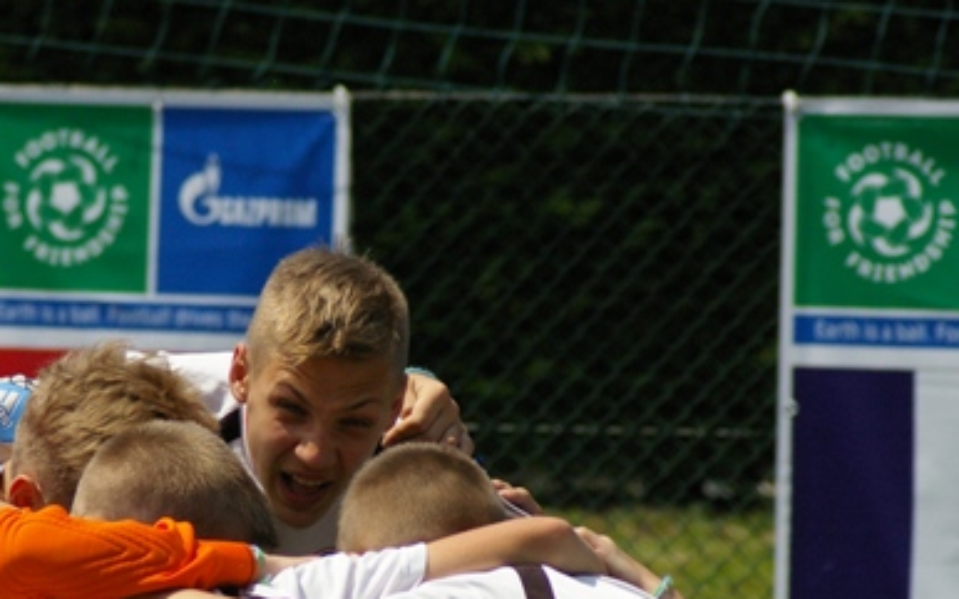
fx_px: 10713
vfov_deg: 3.2
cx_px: 323
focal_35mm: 410
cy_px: 439
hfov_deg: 5.1
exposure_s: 1/3000
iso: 800
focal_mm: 148
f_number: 6.7
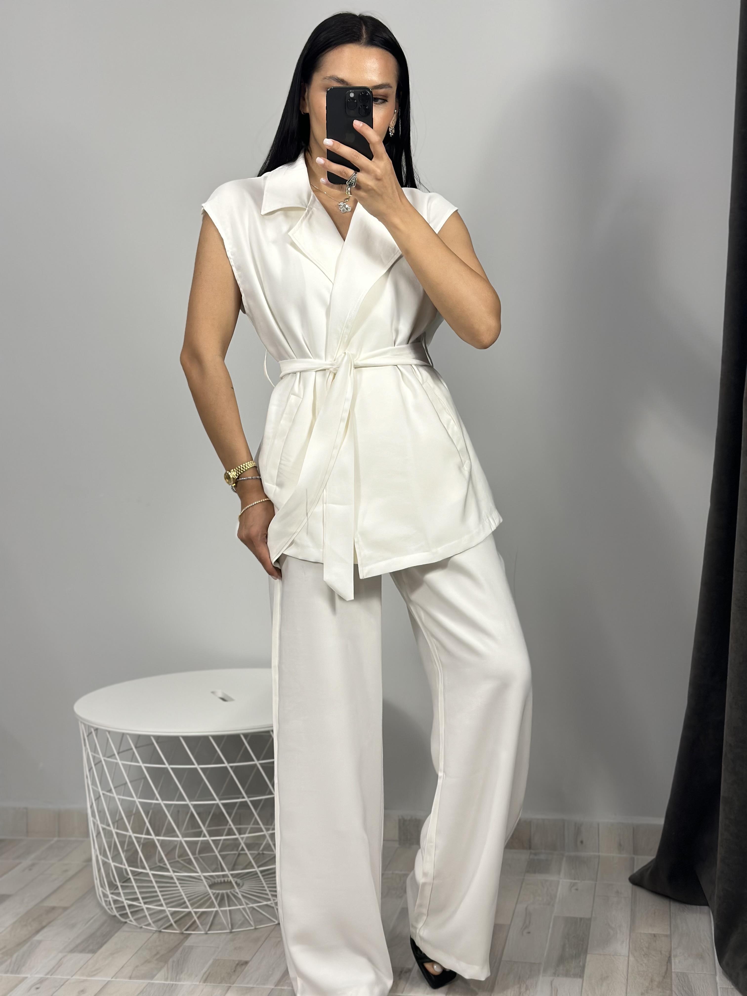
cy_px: 498
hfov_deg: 30.3
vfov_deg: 39.7
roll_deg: -0.6
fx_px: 1381
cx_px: 374
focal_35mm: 48
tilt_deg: -28.6
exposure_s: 1/100
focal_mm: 6.86
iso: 80
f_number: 1.78
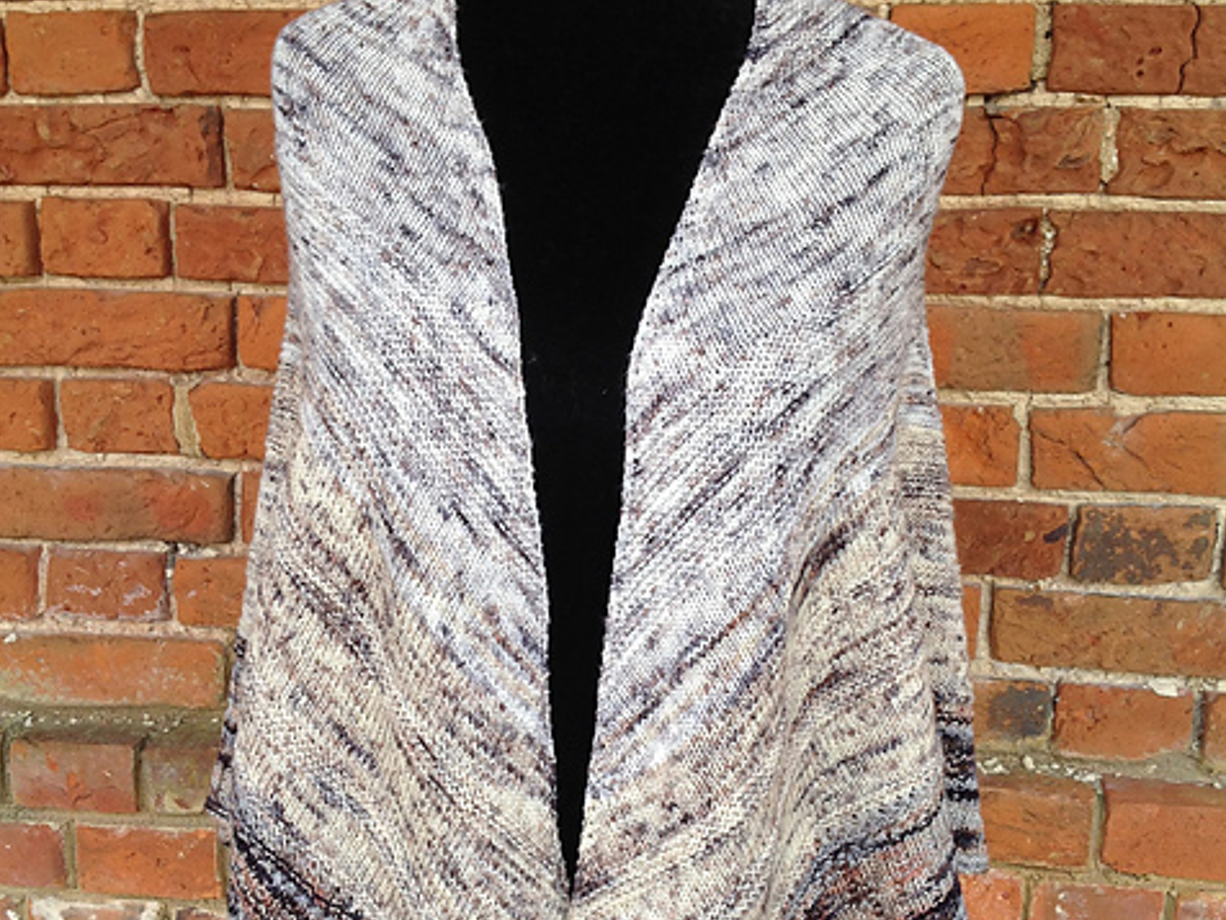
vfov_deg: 30.8
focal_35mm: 47
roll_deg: -0.1
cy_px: 526
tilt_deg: -11.8
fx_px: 1665
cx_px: 613
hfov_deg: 40.4
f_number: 2.4
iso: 50
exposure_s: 1/120
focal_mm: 4.28
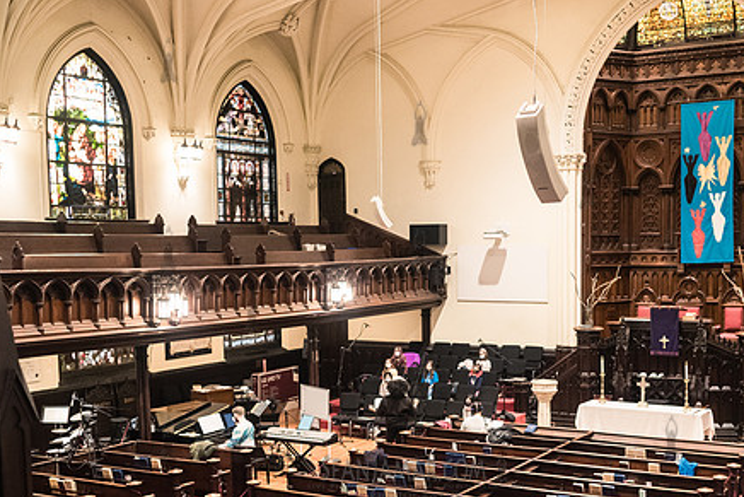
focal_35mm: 47
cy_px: 326
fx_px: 972
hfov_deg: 41.8
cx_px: 418
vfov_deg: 28.5
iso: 4000
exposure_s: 1/125
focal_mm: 35
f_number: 3.5
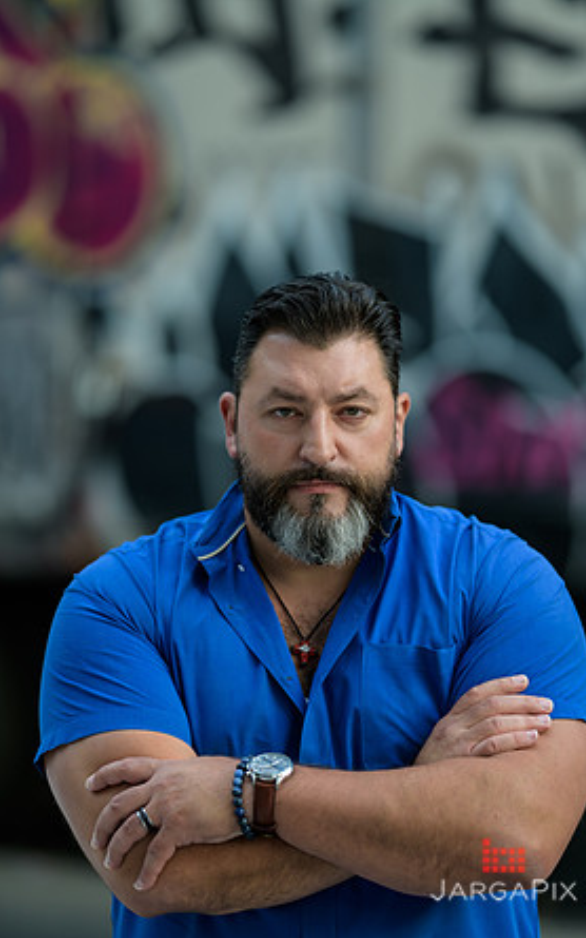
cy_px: 472
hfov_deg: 9.4
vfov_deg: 15.0
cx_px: 314
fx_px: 3553
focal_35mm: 139
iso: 200
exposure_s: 1/250
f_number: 2
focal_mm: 135
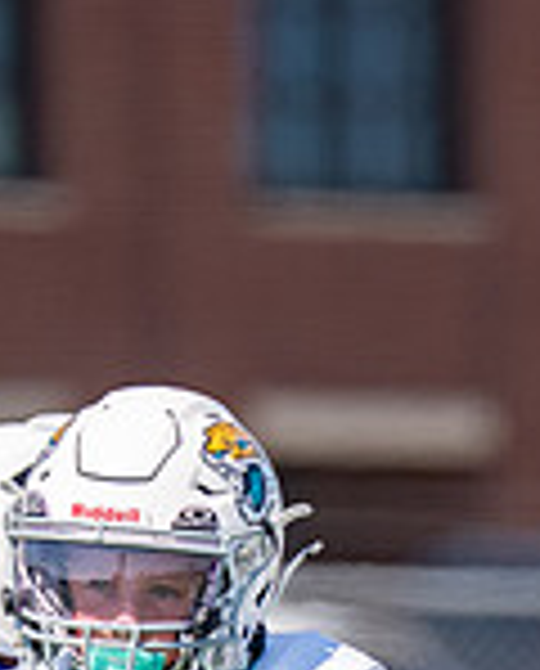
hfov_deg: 1.2
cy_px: 942
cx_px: 441
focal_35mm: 1290
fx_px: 25666
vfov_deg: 1.5
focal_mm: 200
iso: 100
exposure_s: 1/2000
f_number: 2.8
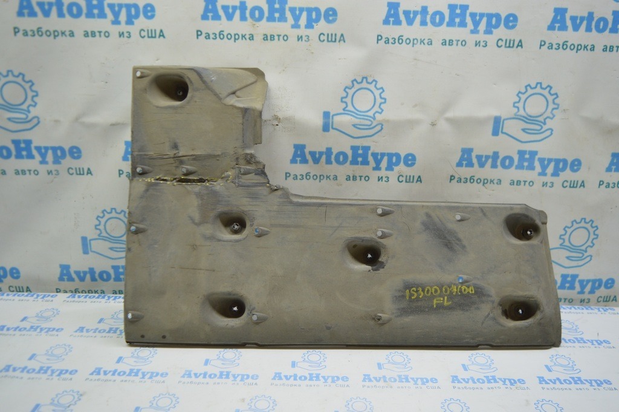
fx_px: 515
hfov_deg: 62.0
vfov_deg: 43.5
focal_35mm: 30
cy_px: 206
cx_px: 310
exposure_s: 1/60
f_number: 3.5
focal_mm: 20
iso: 400
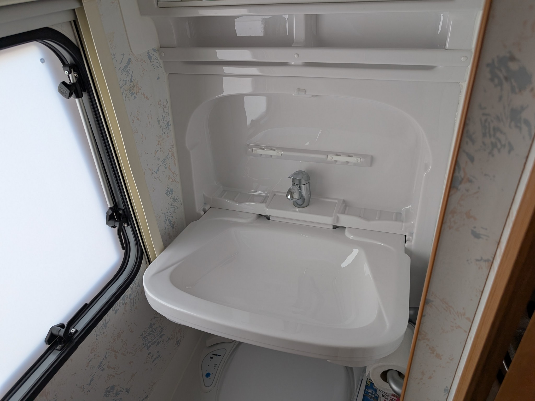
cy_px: 200
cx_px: 268
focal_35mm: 24
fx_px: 371
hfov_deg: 71.6
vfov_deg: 56.8
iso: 30
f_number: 1.68
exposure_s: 1/89.2
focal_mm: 6.9
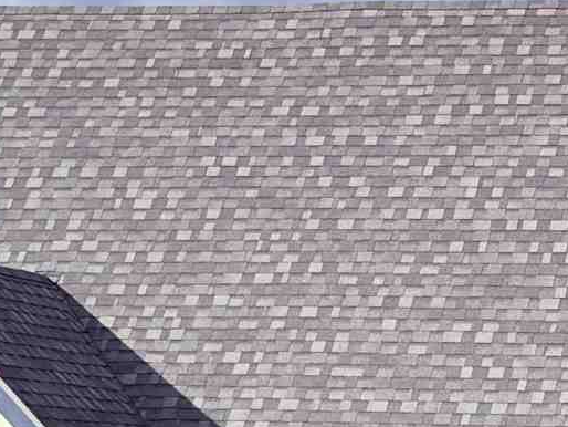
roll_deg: -1.0
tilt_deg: -4.4
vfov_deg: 7.0
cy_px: 705
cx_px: 393
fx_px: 3431
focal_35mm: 209
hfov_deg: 9.5
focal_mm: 6.76
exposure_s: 1/2545
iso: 80
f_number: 1.78
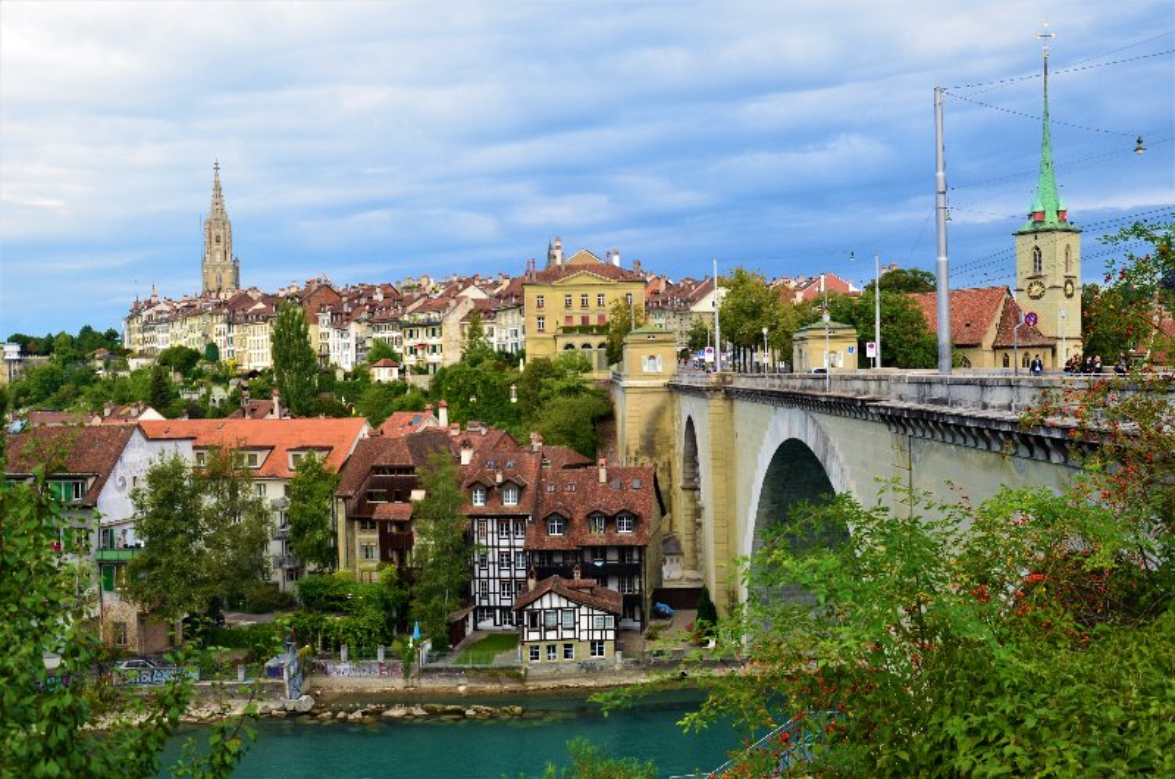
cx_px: 588
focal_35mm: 36
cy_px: 390
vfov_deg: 36.7
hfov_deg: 53.2
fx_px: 1173
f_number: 8
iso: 400
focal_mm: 24
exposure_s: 1/80
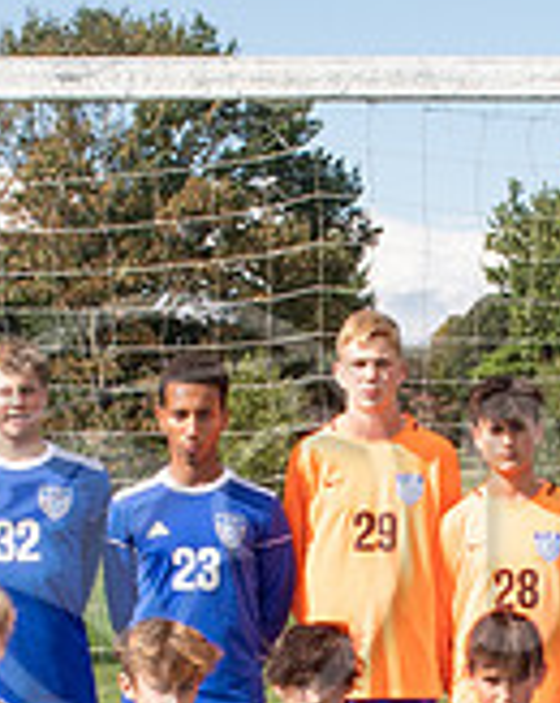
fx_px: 3113
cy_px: 734
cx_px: 486
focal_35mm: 150
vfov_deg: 12.7
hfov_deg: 10.2
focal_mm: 24
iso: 400
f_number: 14
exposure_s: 1/250
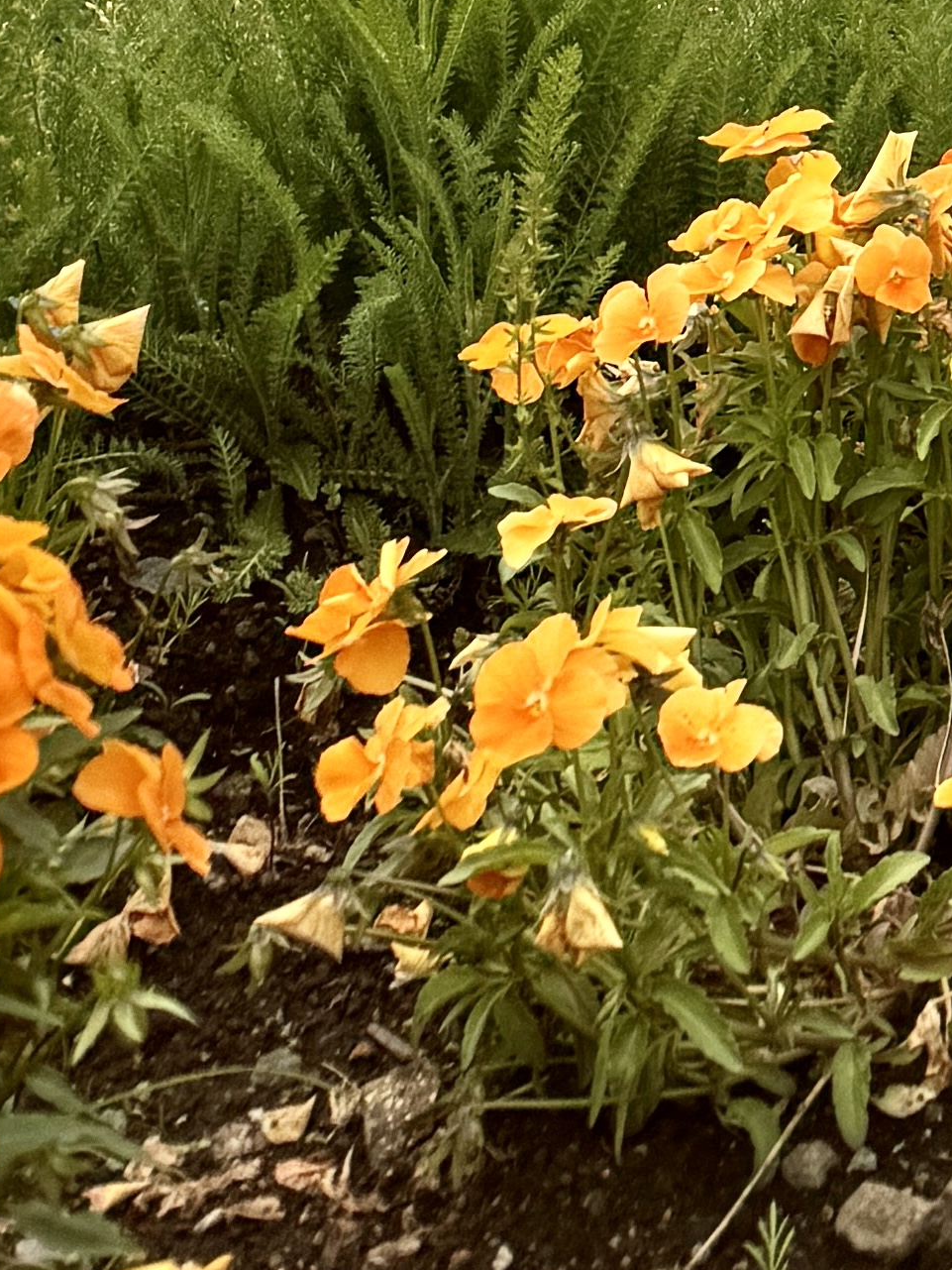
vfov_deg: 15.2
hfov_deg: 13.2
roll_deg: -1.7
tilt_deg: -2.1
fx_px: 3923
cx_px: 1333
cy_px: -1205
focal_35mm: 107
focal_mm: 6.76
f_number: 1.78
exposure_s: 1/7937
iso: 80
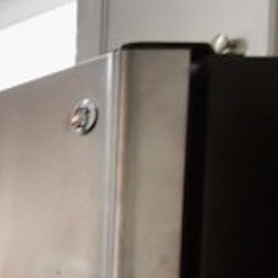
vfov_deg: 13.6
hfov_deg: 8.8
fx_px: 1118
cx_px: -748
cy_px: 368
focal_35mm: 123
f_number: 7.1
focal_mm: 11
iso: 640
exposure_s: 1/40
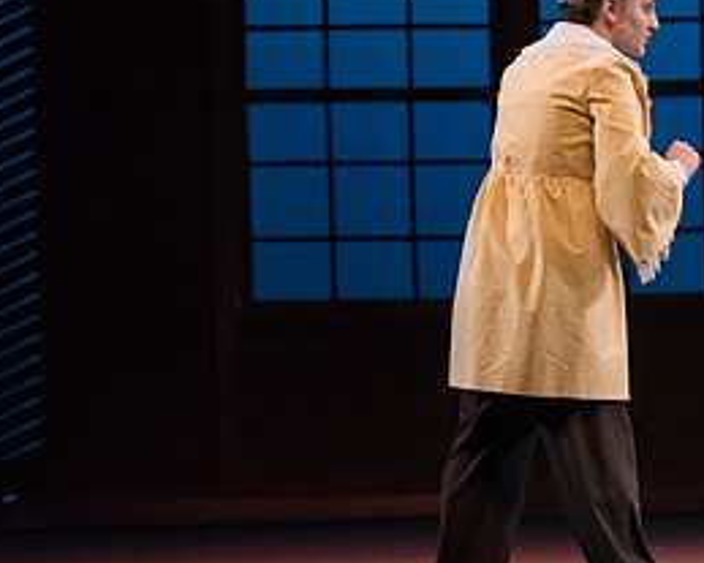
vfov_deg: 5.4
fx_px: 5915
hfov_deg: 6.8
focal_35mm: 284
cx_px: 682
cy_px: 159
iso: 4000
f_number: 2.8
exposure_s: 1/320
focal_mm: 135
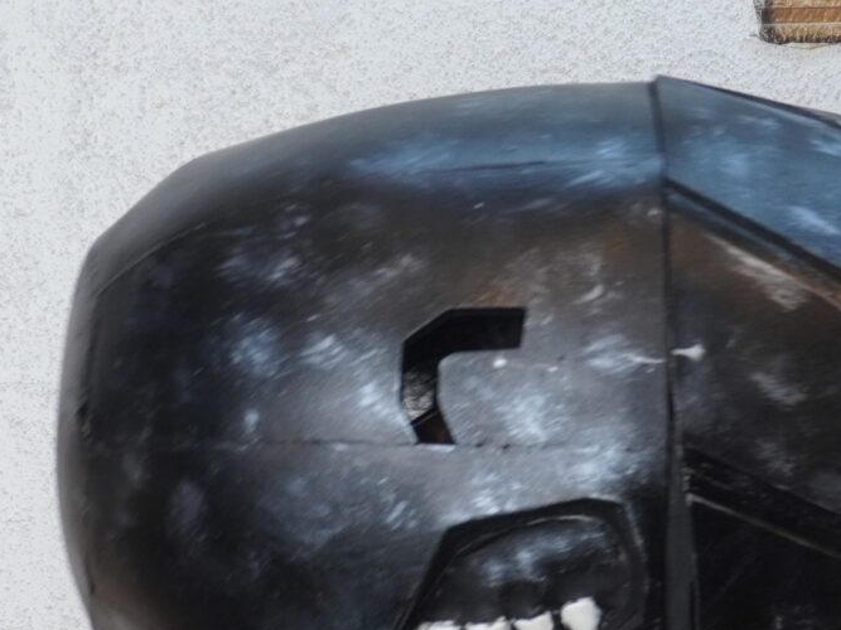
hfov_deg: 12.7
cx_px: 653
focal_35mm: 155
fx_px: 3765
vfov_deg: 9.5
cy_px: 510
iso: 320
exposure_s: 1/30
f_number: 6.3
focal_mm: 28
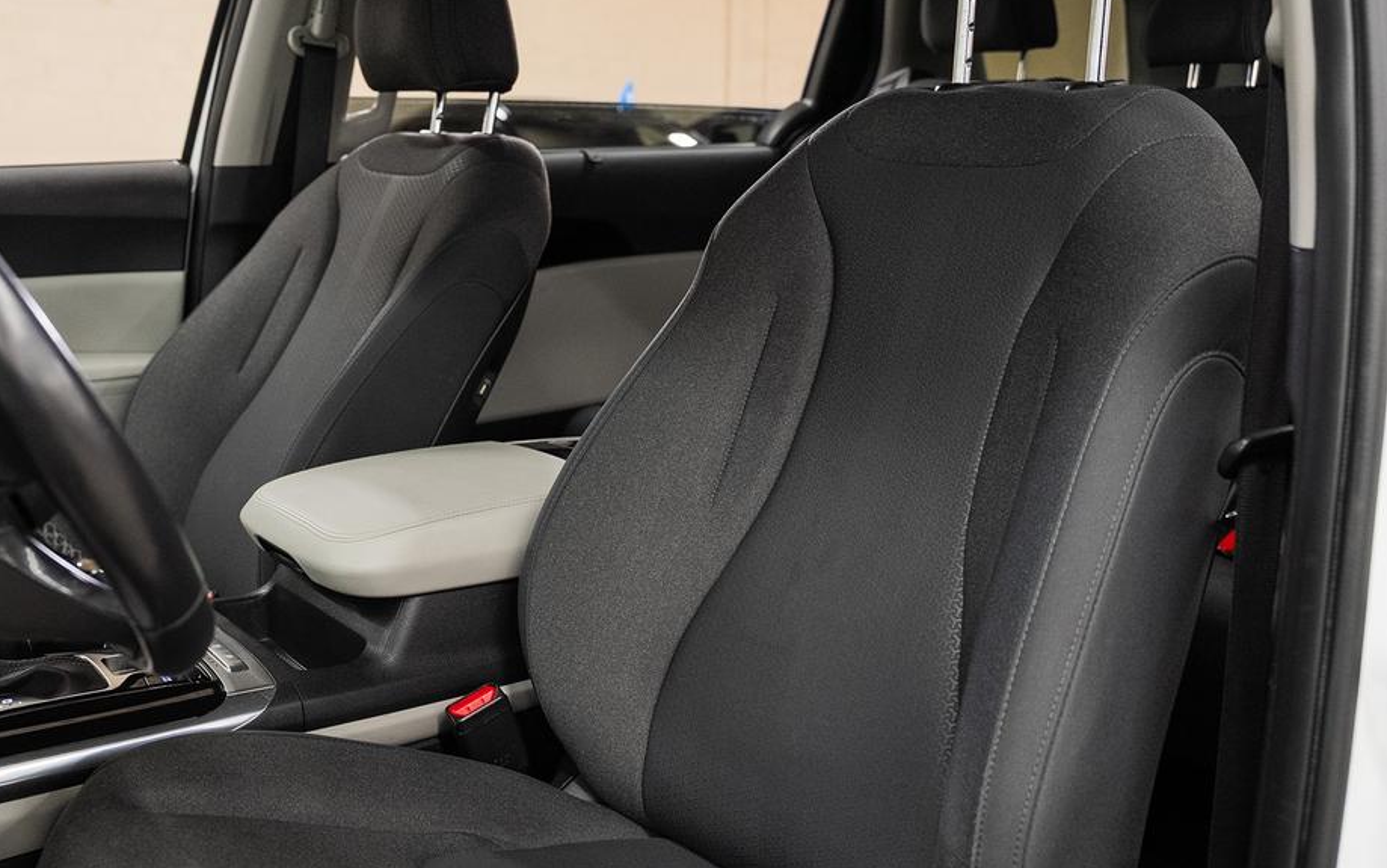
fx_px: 1475
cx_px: 620
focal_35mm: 39
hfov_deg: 50.3
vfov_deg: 32.7
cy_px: 365
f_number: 3.5
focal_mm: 24
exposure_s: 1/50
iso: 1000
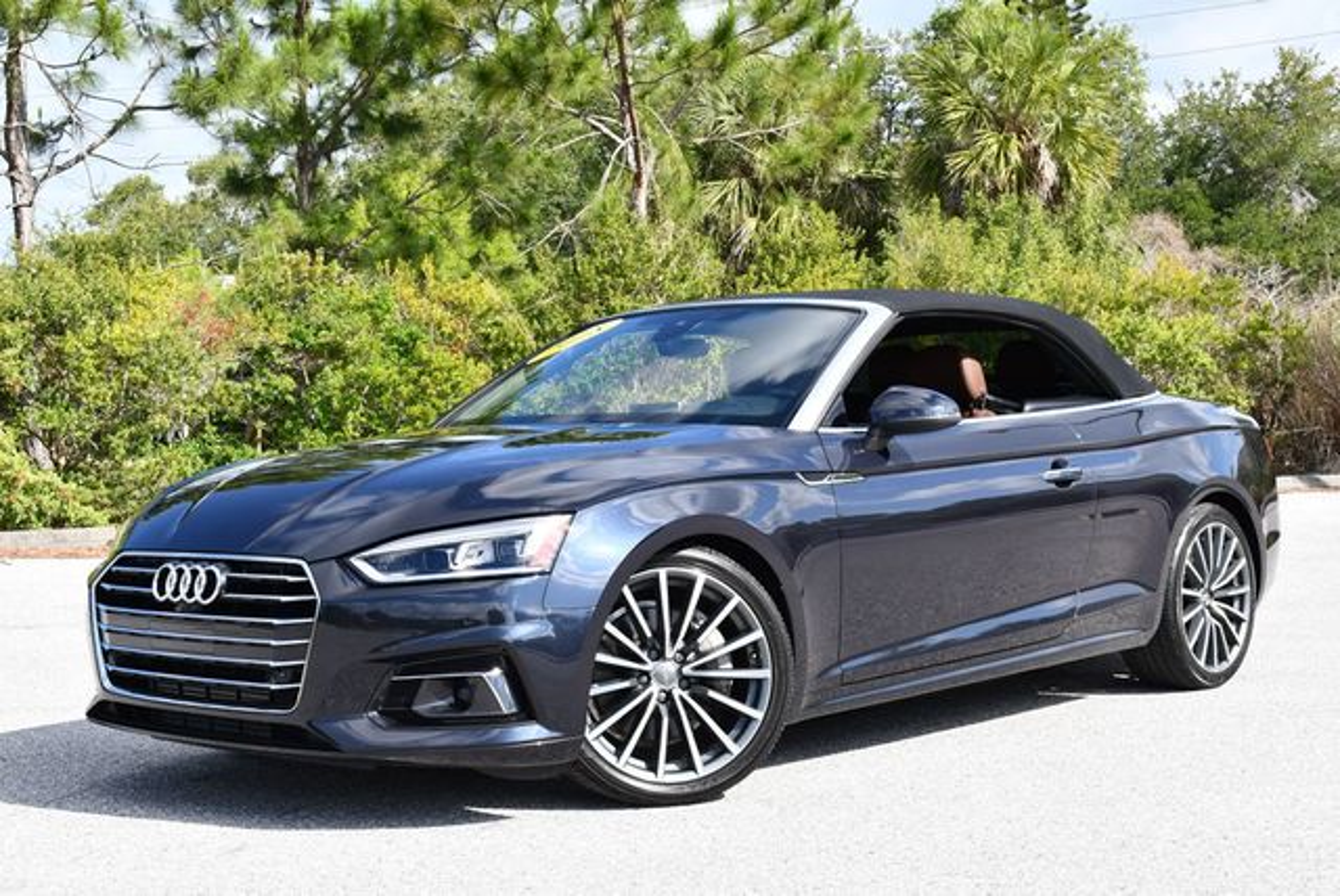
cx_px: 670
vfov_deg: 24.2
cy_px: 448
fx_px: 2086
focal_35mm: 56
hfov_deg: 35.6
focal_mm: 28
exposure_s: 1/250
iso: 200
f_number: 8
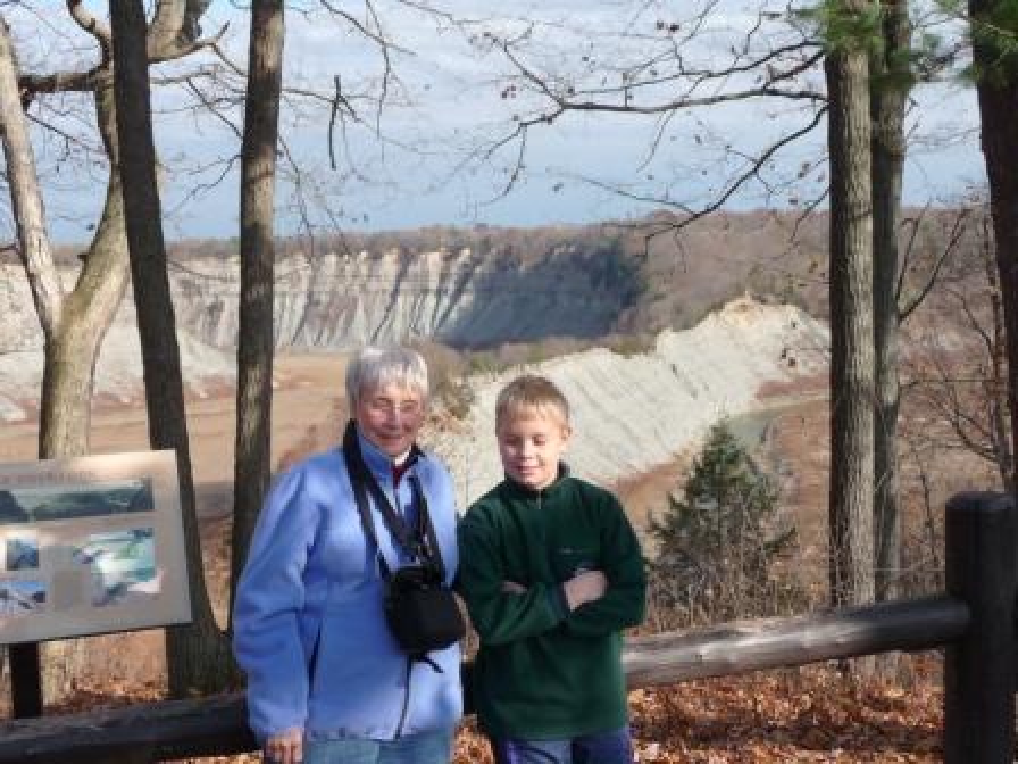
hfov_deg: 43.9
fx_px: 1265
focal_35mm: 43
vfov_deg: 33.6
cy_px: 382
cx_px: 509
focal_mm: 7.1
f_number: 4
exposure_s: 1/400
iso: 100
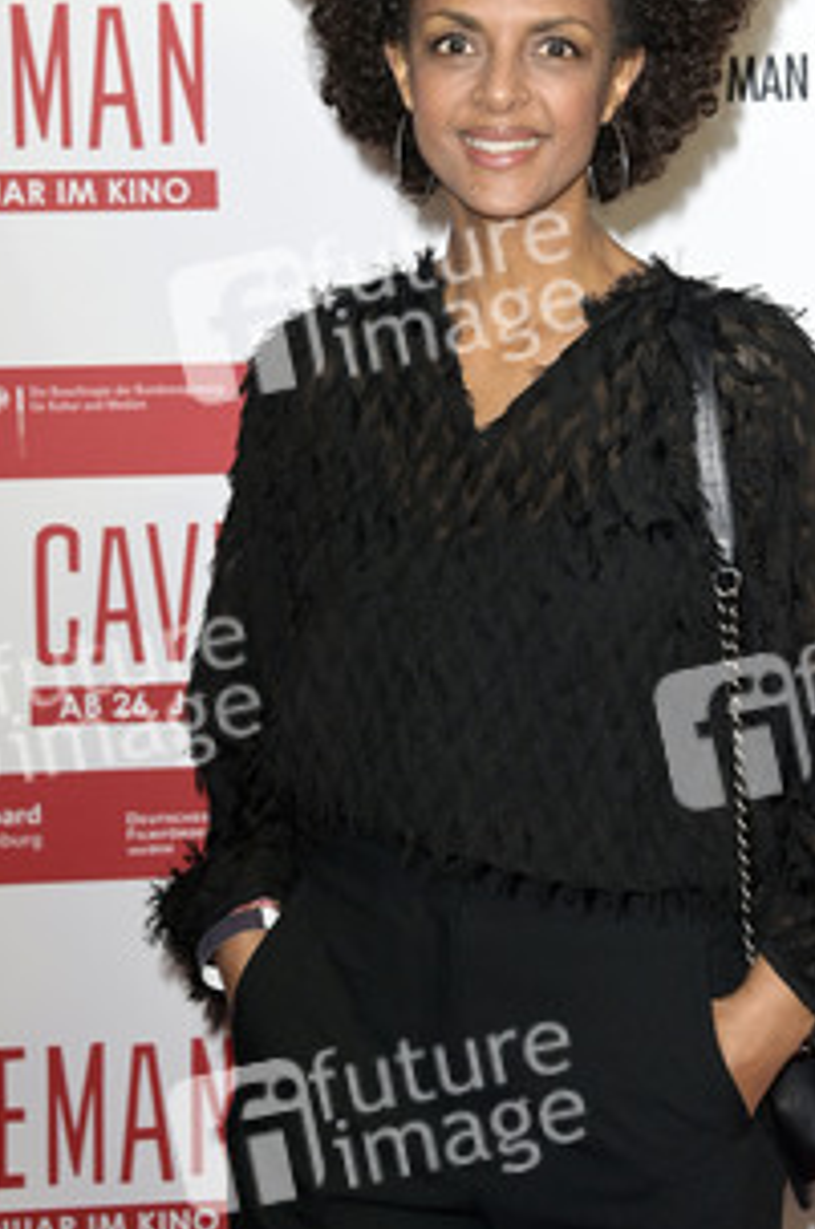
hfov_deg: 13.2
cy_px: 511
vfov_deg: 19.8
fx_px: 3509
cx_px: 495
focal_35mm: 103
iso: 400
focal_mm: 78
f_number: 5.6
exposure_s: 1/250
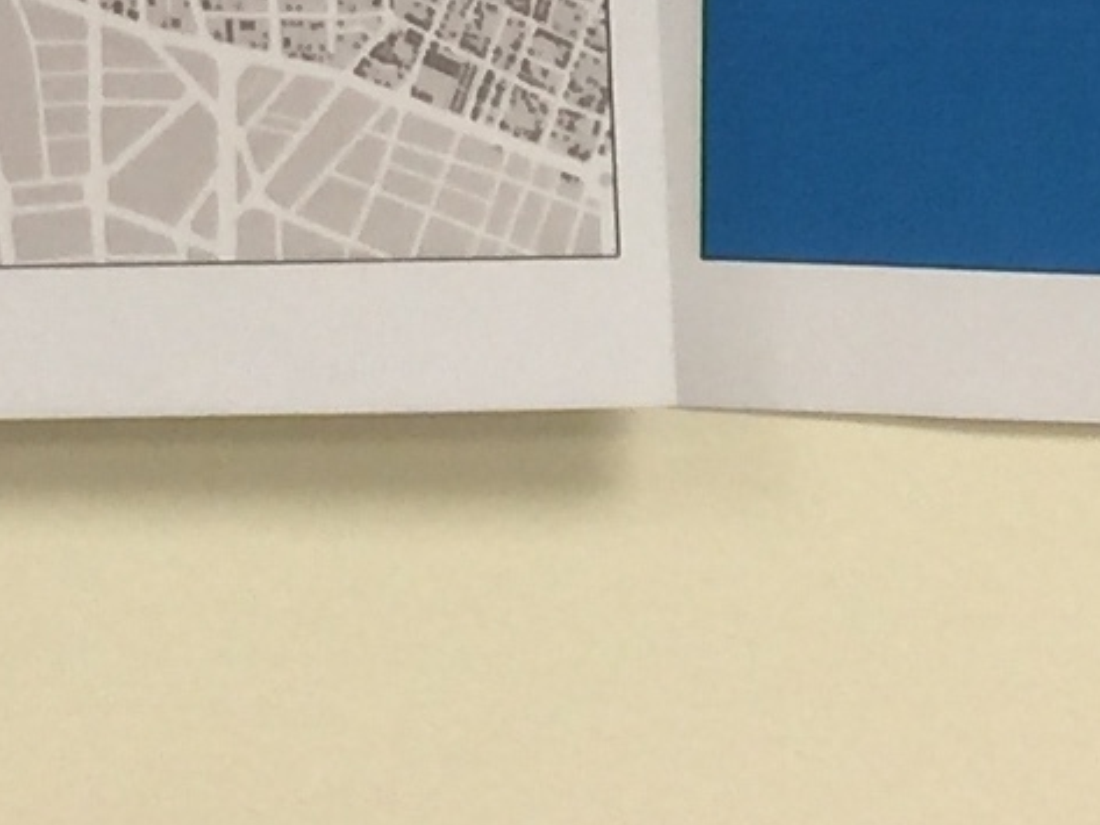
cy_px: -1592
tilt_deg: -0.3
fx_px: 6357
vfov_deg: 6.8
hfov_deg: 9.8
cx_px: -209
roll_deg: -1.0
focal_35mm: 200
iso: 32
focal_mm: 4.15
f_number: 2.2
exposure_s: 1/33
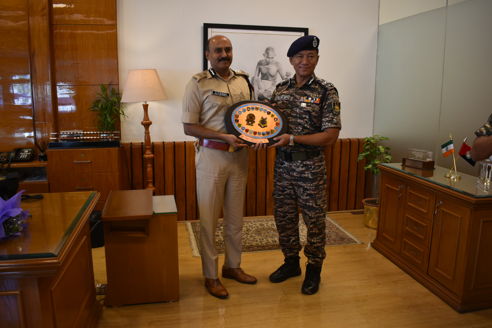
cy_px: 164
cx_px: 246
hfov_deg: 61.9
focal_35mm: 30
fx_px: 410
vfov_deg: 43.6
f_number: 4.5
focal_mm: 20
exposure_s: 1/50
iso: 400
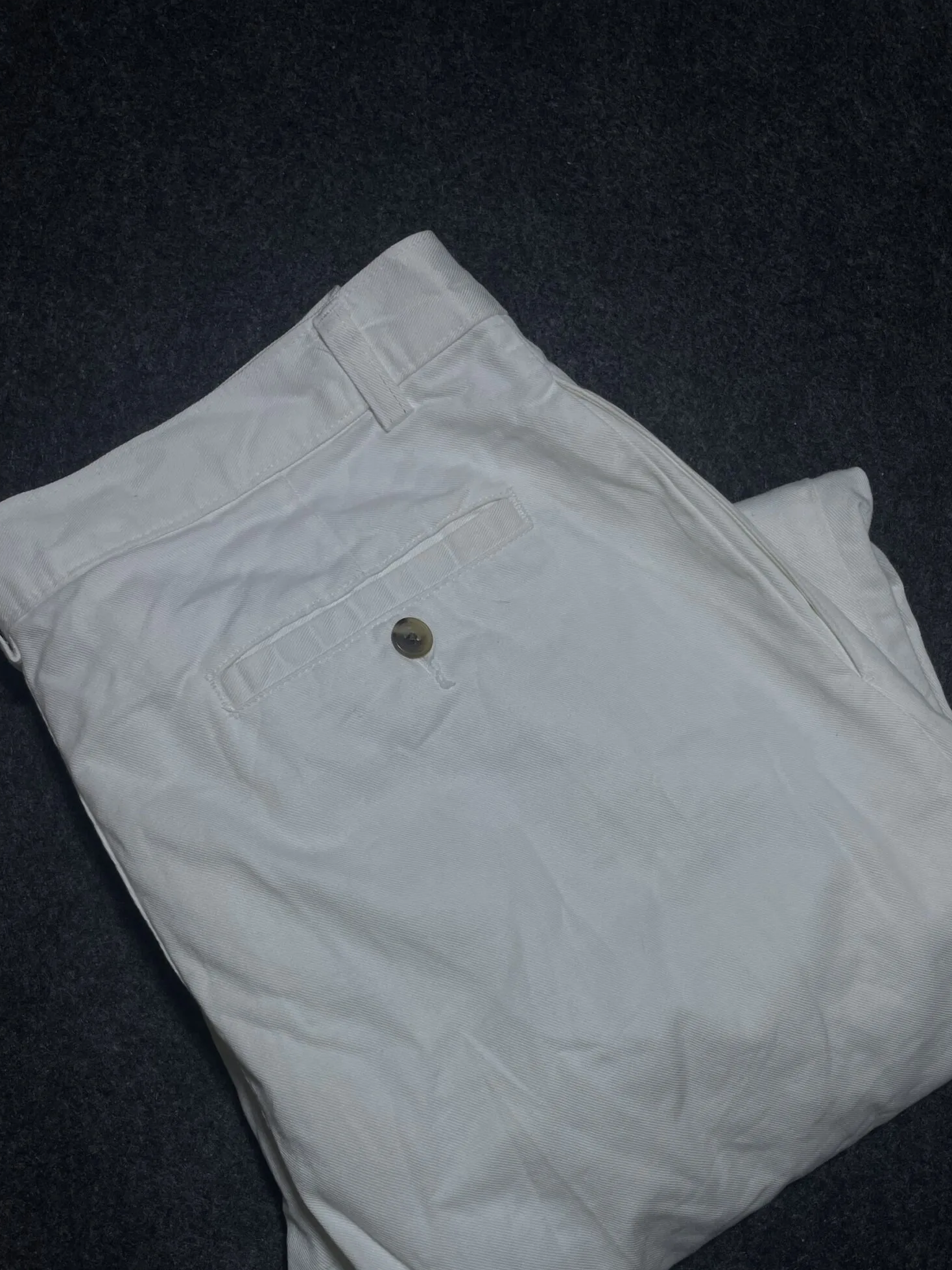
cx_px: 530
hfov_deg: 41.7
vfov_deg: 53.2
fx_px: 1247
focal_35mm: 34
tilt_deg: -55.5
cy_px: 811
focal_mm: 4.2
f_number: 1.6
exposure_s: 1/425
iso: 32
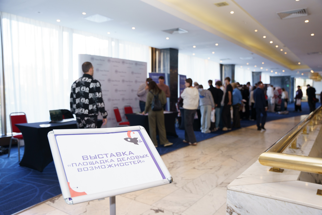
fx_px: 261
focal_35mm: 29
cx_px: 161
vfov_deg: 44.7
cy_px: 108
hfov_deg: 63.3
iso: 1000
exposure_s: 1/250
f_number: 3.2
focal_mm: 29.2
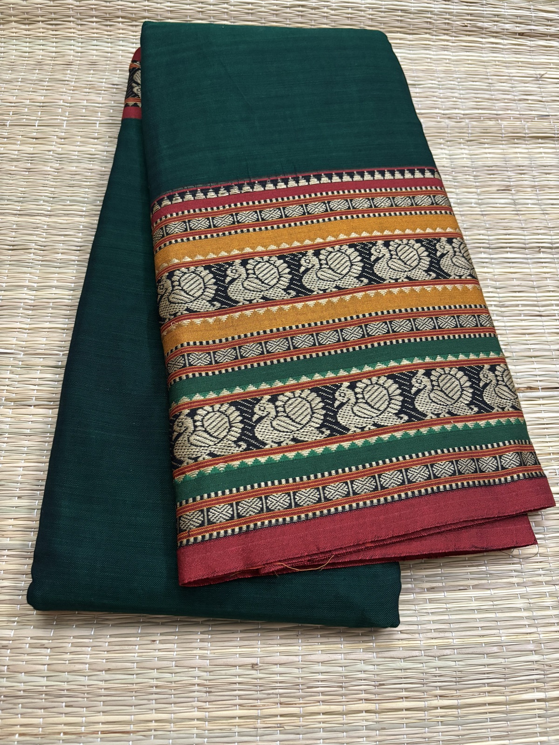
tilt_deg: -64.7
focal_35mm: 26
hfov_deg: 53.1
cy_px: 372
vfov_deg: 67.3
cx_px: 280
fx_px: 560
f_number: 1.6
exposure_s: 1/50
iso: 500
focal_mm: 5.96
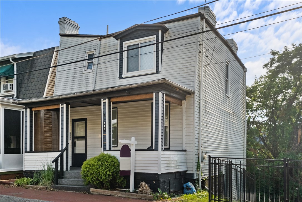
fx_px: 277
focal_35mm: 33
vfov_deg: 40.0
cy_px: 101
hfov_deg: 57.2
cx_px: 151
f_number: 4
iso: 500
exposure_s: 1/1700
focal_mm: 21.9
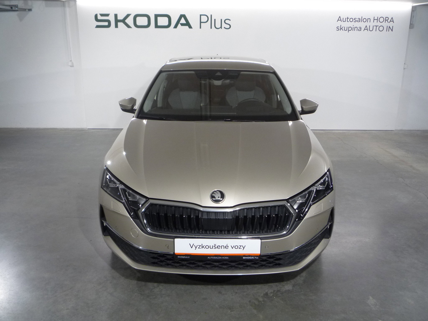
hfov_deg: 60.0
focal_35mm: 30
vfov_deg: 46.8
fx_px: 371
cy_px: 160
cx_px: 214
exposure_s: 1/30
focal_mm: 5.2
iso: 160
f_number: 3.3
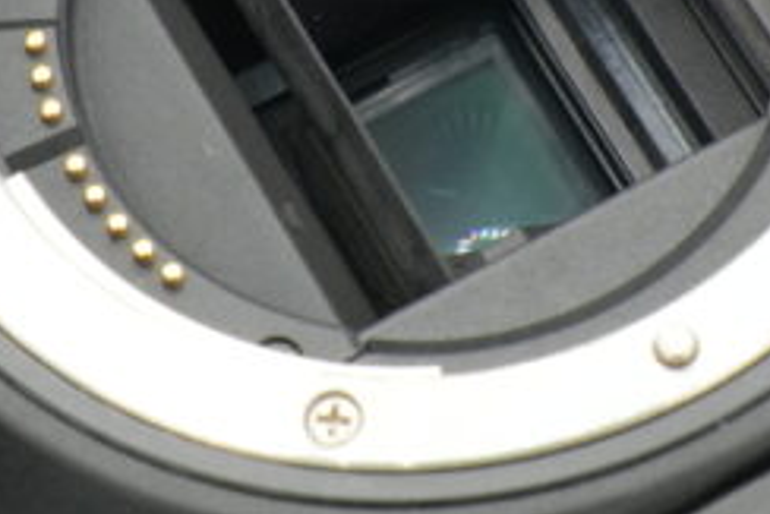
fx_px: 5521
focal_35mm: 258
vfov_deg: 5.3
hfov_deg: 8.0
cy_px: 38
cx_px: 467
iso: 1600
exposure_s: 1/125
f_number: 14
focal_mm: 70
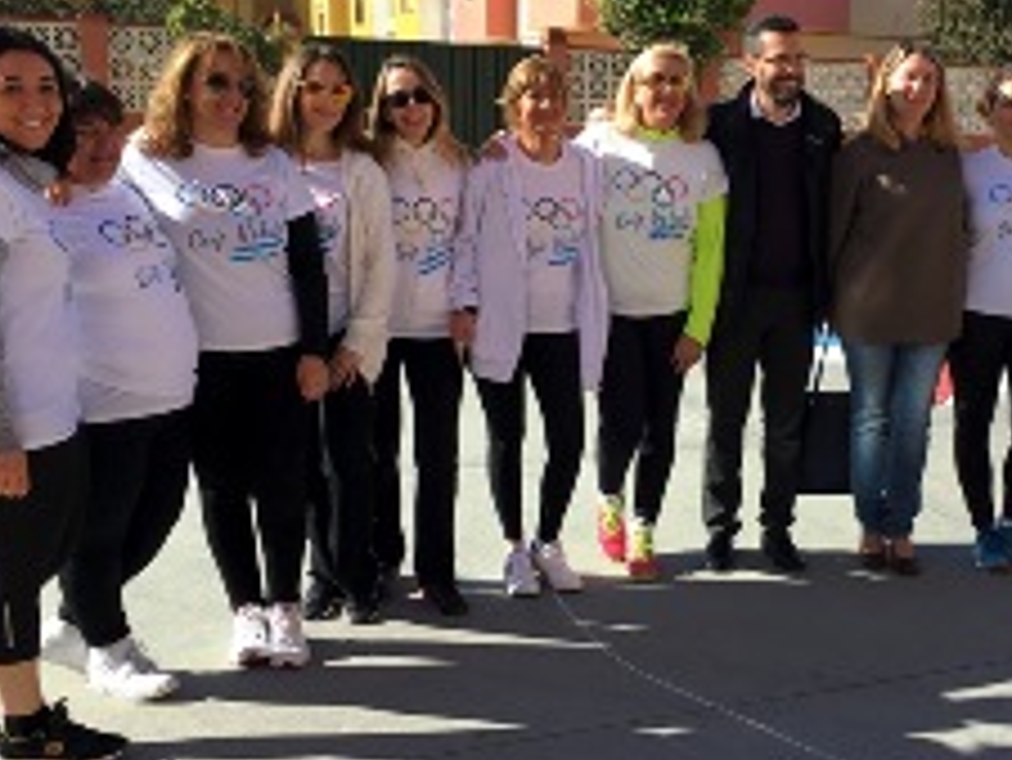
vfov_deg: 29.7
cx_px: 688
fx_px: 1433
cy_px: 402
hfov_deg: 38.4
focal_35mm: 49
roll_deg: -1.8
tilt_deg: -10.3
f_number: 2.2
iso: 25
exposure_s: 1/845
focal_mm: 4.15
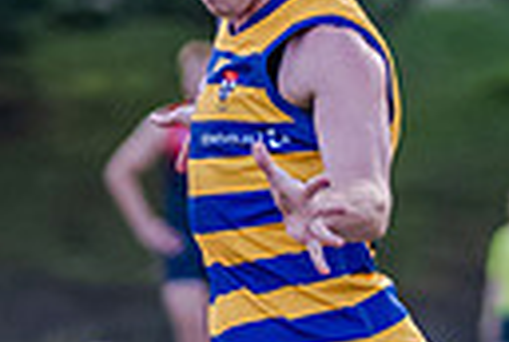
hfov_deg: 2.0
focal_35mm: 1017
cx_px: 148
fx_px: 14413
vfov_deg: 1.4
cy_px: 347
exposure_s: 1/1600
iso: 1400
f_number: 2.8
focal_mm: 145
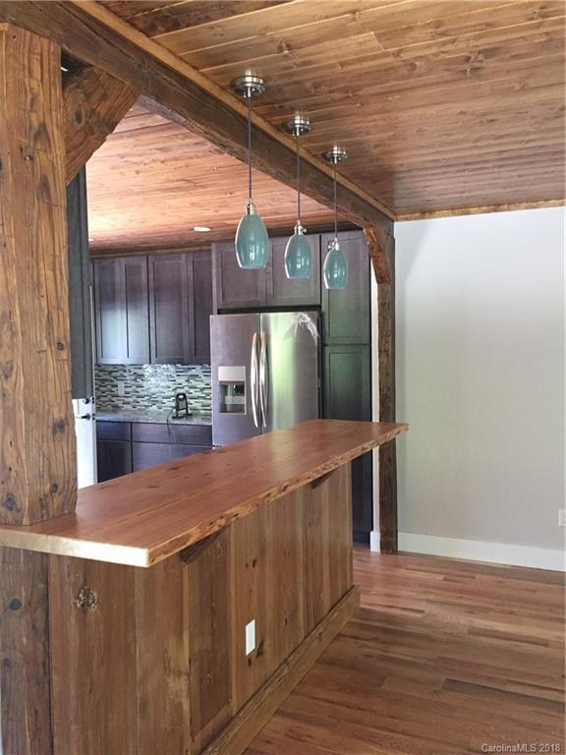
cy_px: 378
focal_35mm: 29
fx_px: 632
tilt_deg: -3.5
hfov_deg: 48.2
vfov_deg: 61.7
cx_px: 283
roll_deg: +1.3
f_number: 2.2
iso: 160
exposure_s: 1/30
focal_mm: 4.15
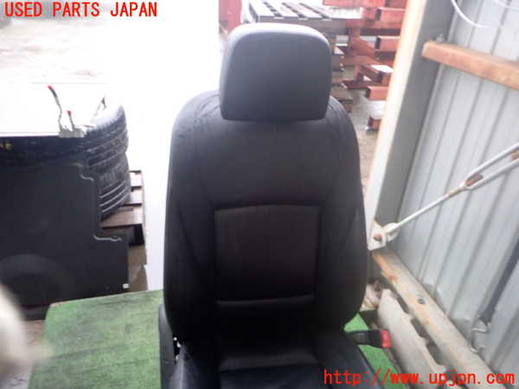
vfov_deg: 54.9
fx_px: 375
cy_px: 194
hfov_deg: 69.4
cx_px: 260
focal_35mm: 25
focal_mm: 4.5
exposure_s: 1/30
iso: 200
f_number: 2
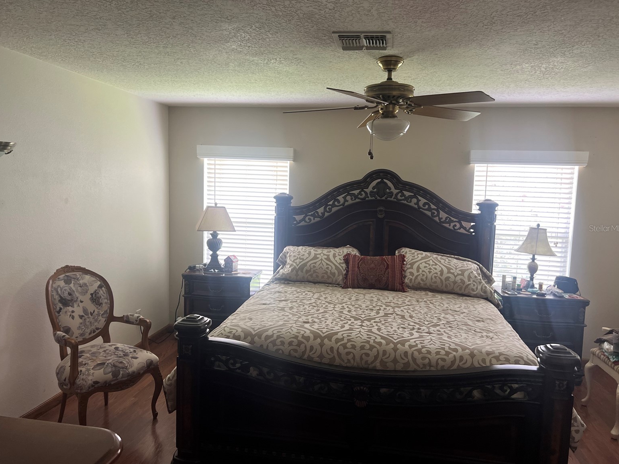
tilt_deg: -6.4
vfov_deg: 51.4
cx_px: 306
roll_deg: -1.5
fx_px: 483
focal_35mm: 27
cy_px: 228
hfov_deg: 65.3
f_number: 1.5
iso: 125
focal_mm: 5.7
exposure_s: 1/112
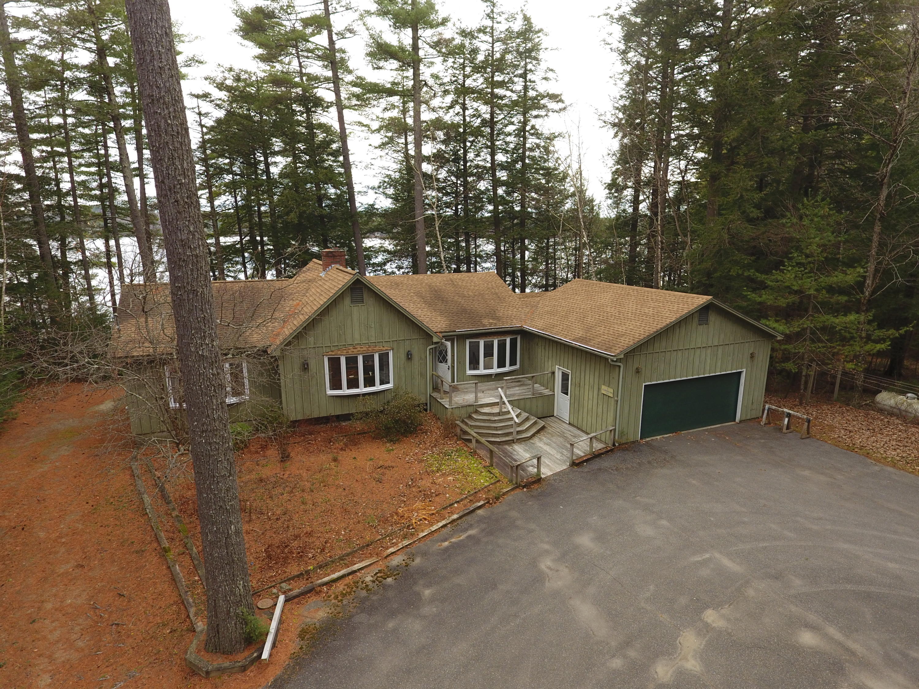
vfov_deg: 66.0
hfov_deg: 81.7
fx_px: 531
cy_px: 344
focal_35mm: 20
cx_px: 460
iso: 126
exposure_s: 1/25
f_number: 2.8
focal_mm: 3.61
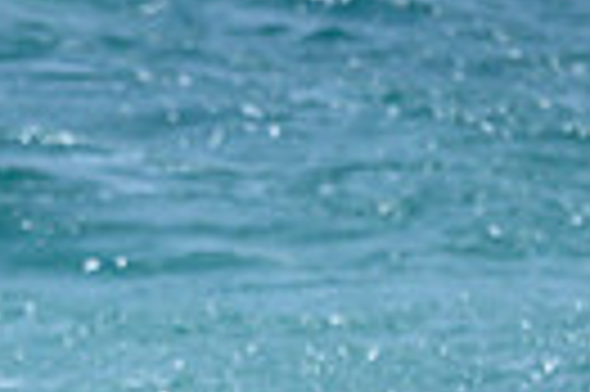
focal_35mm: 4870
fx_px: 79714
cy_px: 549
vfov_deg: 0.3
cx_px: 219
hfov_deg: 0.4
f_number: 6.3
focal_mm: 800
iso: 280
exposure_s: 1/3200
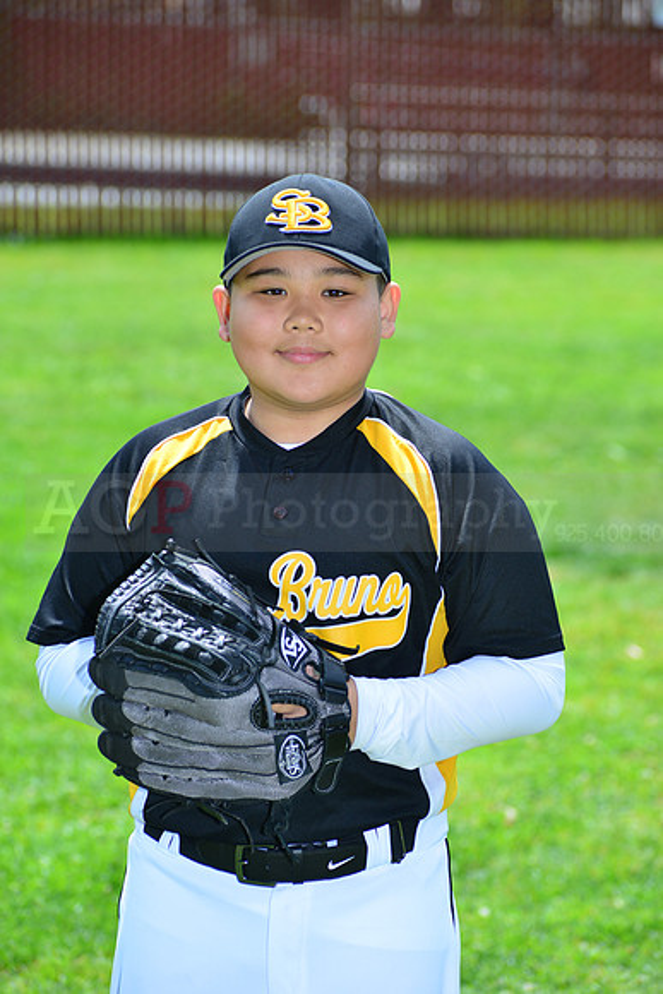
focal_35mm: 160
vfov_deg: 12.8
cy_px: 497
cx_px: 332
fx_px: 4417
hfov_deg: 8.6
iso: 200
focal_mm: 160
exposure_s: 1/200
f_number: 8
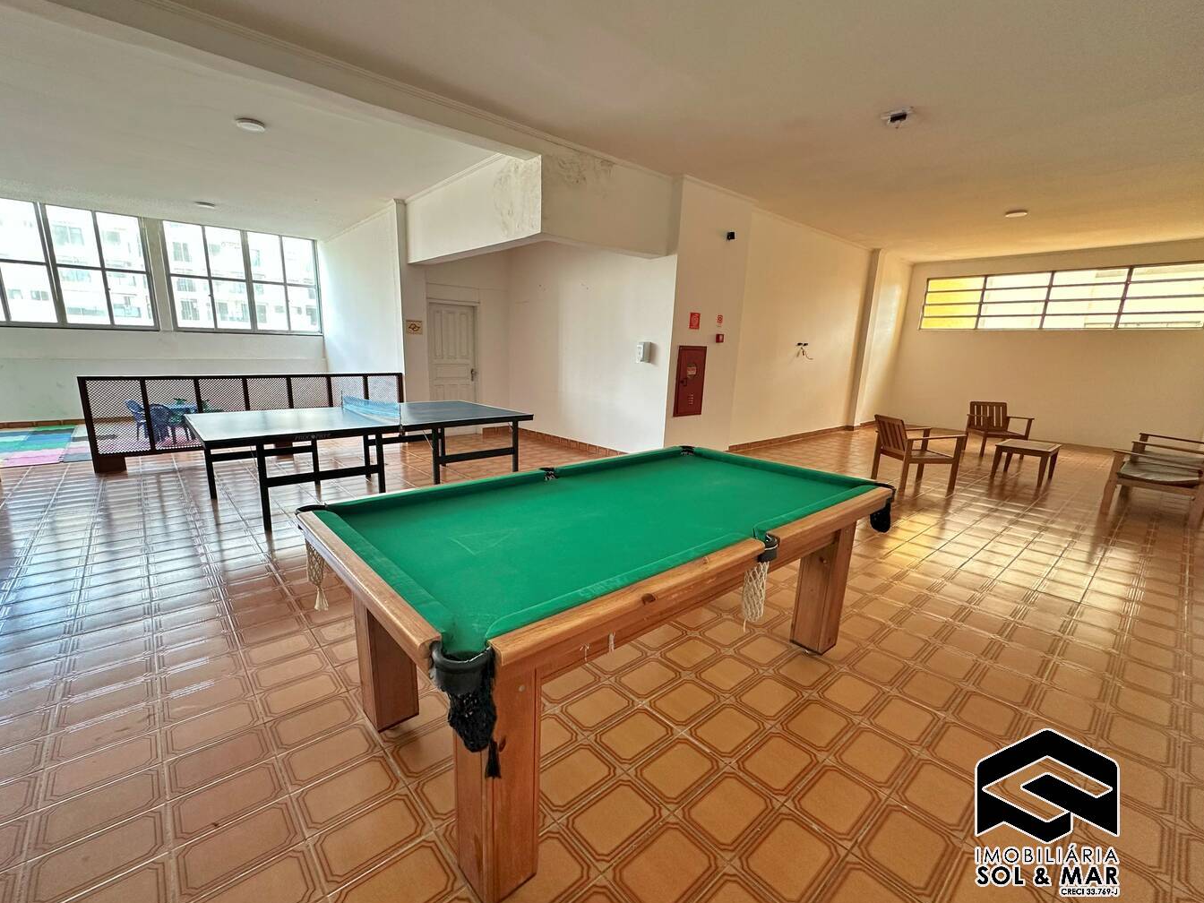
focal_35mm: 15
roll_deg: -1.8
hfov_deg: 98.1
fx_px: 522
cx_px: 572
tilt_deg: -13.2
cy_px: 468
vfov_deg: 81.7
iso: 160
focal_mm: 2.22
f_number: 2.2
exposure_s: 1/99
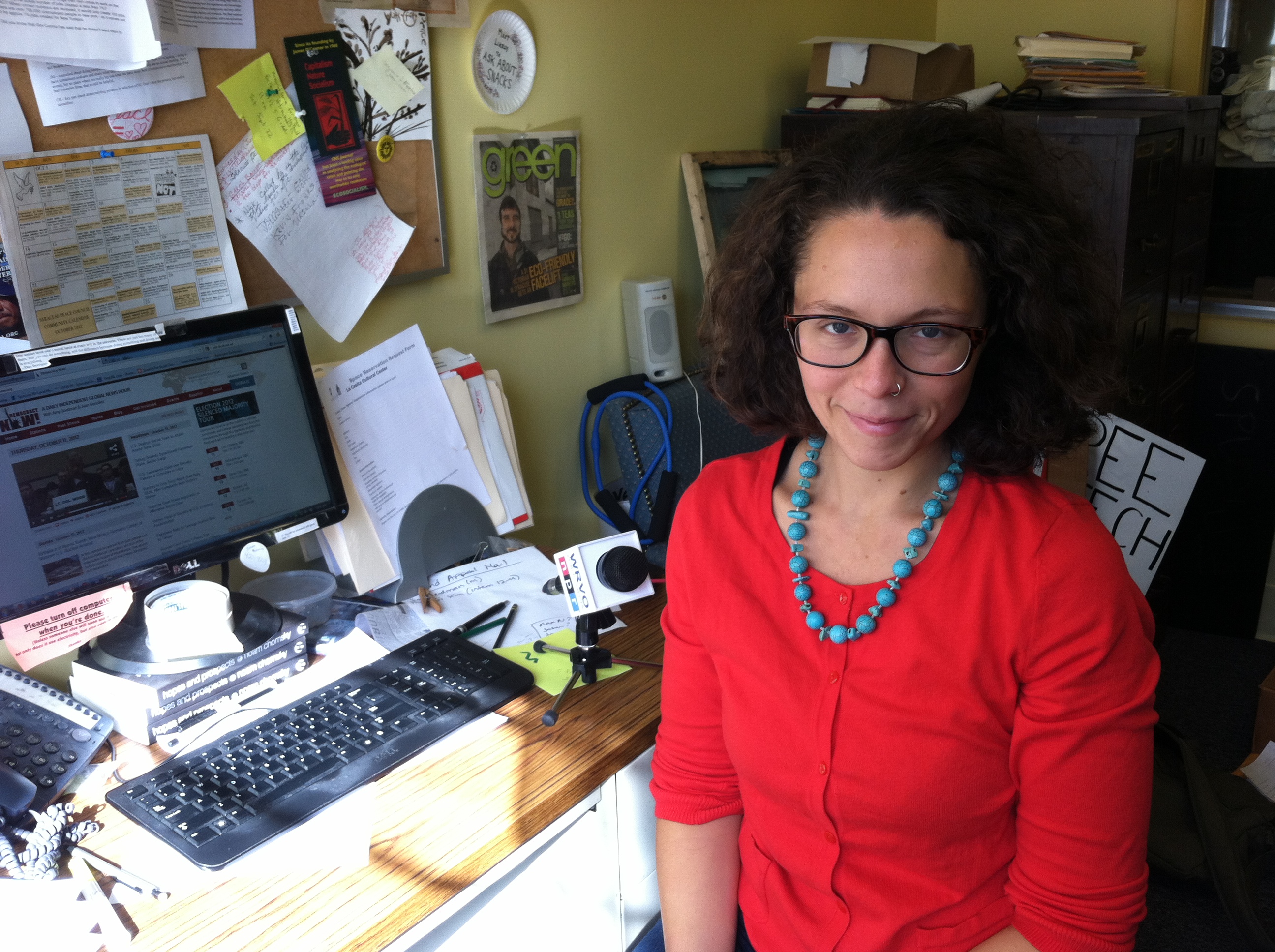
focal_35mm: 35
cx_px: 638
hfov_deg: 52.7
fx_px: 1287
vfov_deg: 40.6
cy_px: 476
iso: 80
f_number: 2.8
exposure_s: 1/60
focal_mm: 3.85
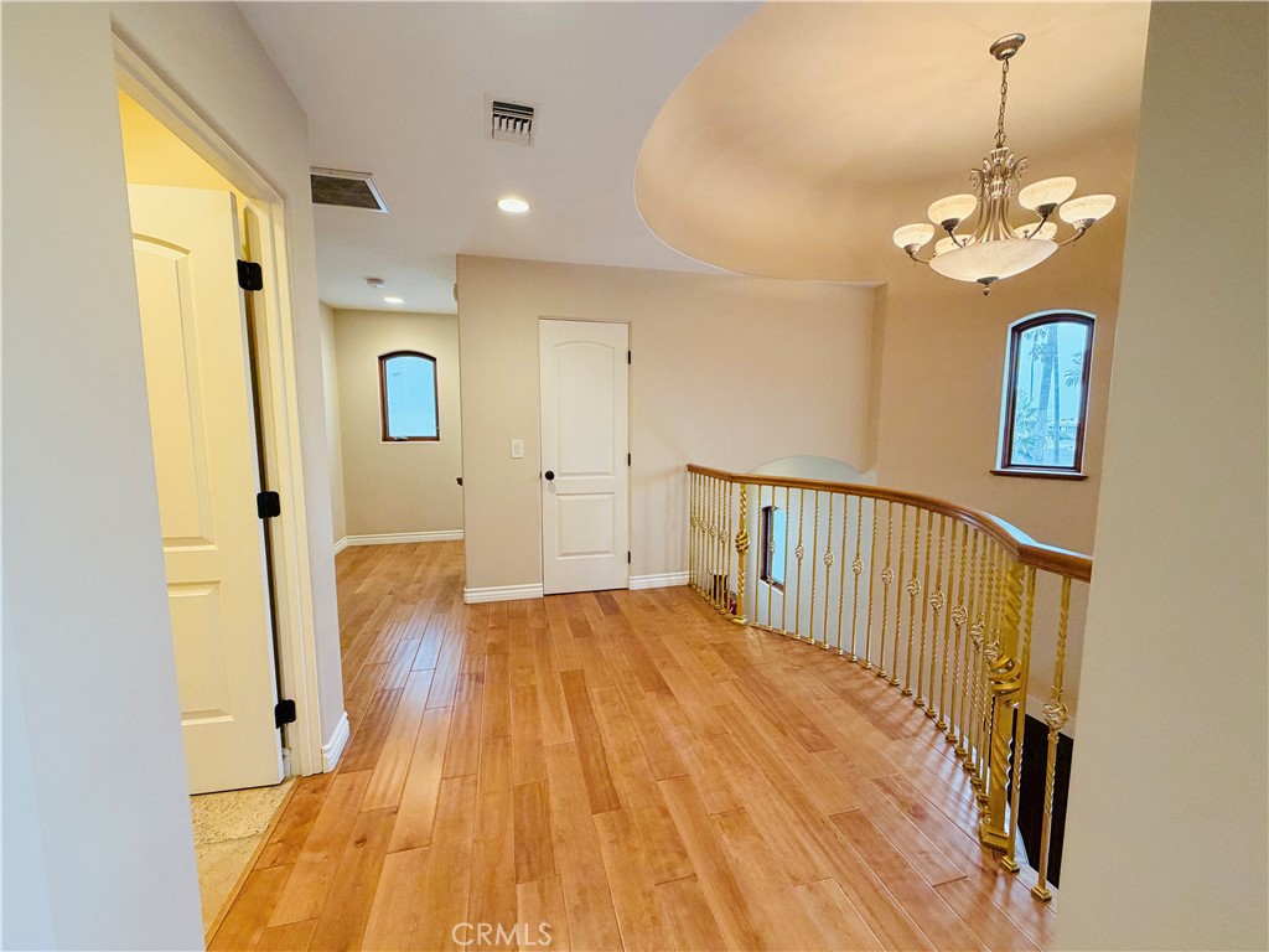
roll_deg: -0.1
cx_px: 634
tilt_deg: -6.6
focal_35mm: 14
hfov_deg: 102.1
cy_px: 476
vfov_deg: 85.7
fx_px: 513
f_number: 2.2
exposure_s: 1/60
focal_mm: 2.22
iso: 200
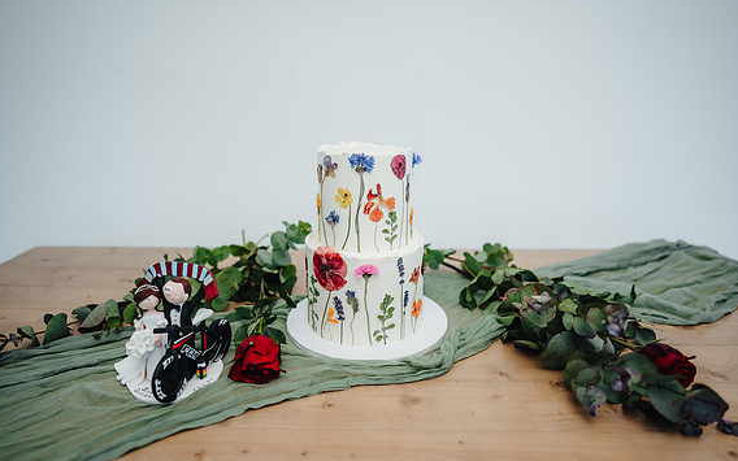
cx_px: 365
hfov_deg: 72.5
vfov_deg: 49.2
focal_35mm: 25
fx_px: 503
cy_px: 216
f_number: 1.4
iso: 100
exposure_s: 1/200
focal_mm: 24
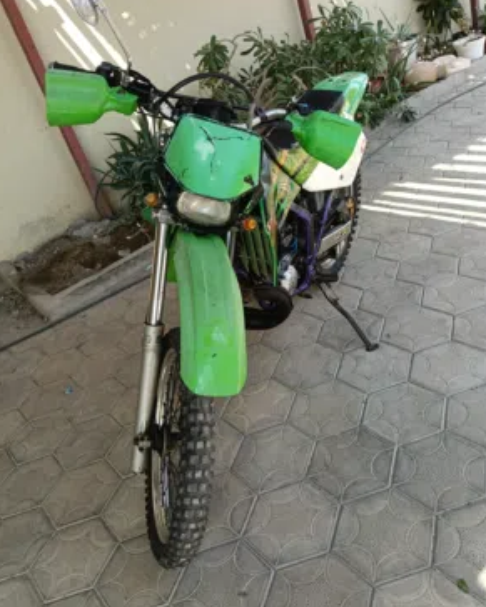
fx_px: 522
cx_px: 247
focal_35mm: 29
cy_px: 300
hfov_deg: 50.0
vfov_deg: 60.5
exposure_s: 1/100
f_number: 1.8
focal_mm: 3.98
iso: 64
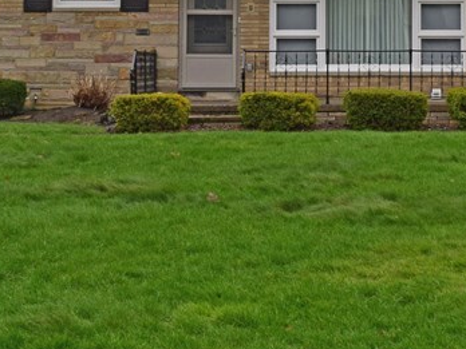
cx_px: 394
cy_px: -25
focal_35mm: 108
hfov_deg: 18.0
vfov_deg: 13.5
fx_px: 1454
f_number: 9
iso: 400
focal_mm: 24
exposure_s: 1/125
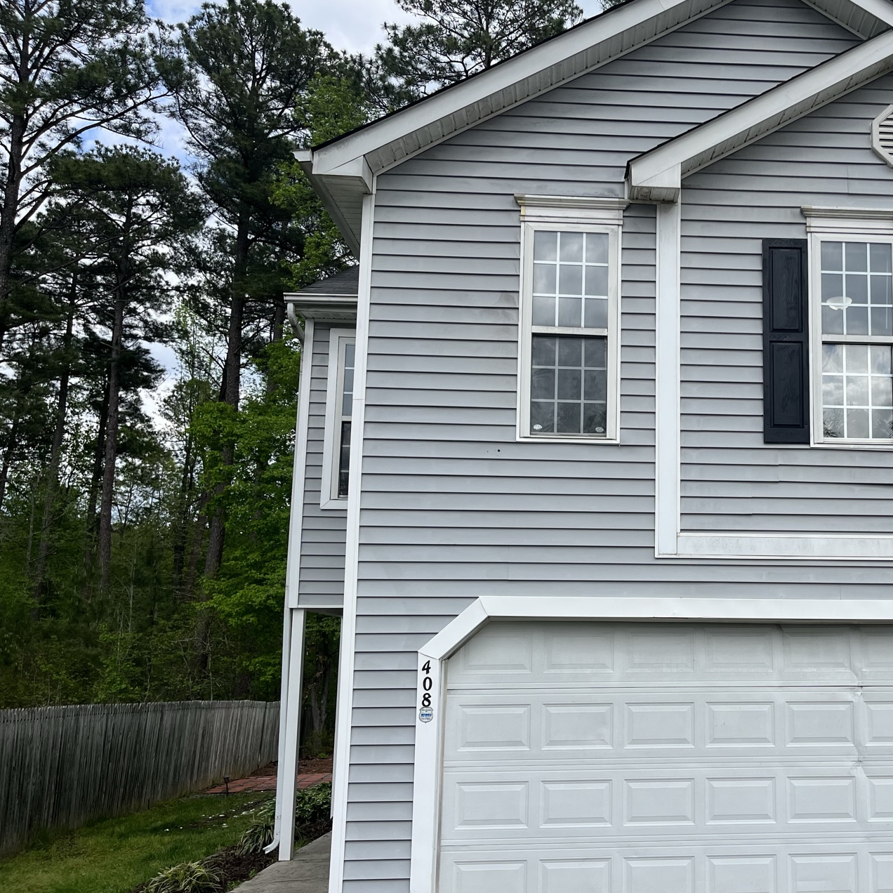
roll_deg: -0.3
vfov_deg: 44.9
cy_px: 492
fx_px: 1080
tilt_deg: +9.0
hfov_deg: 43.0
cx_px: 707
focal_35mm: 37
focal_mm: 5.1
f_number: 1.6
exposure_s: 1/2101
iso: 50
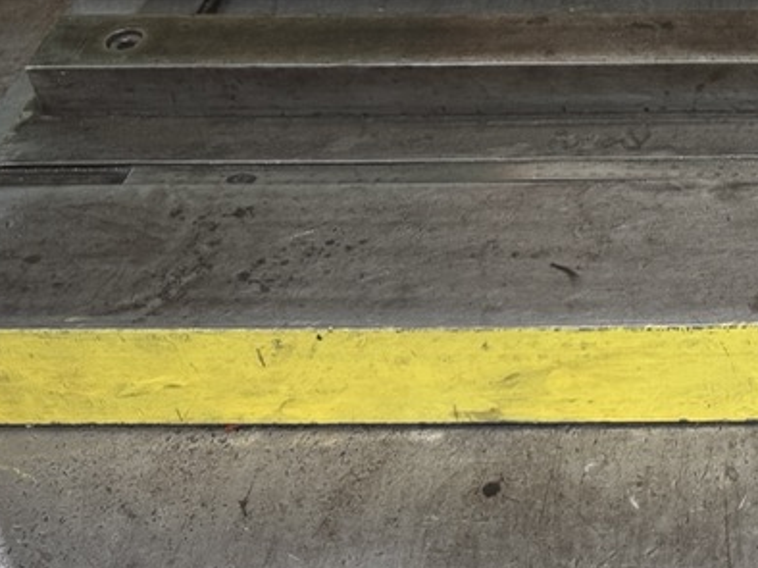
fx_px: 1707
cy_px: -100
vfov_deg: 18.0
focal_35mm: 78
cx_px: 995
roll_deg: +0.2
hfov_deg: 22.3
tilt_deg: -32.8
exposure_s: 1/60
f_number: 1.78
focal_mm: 6.76
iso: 160
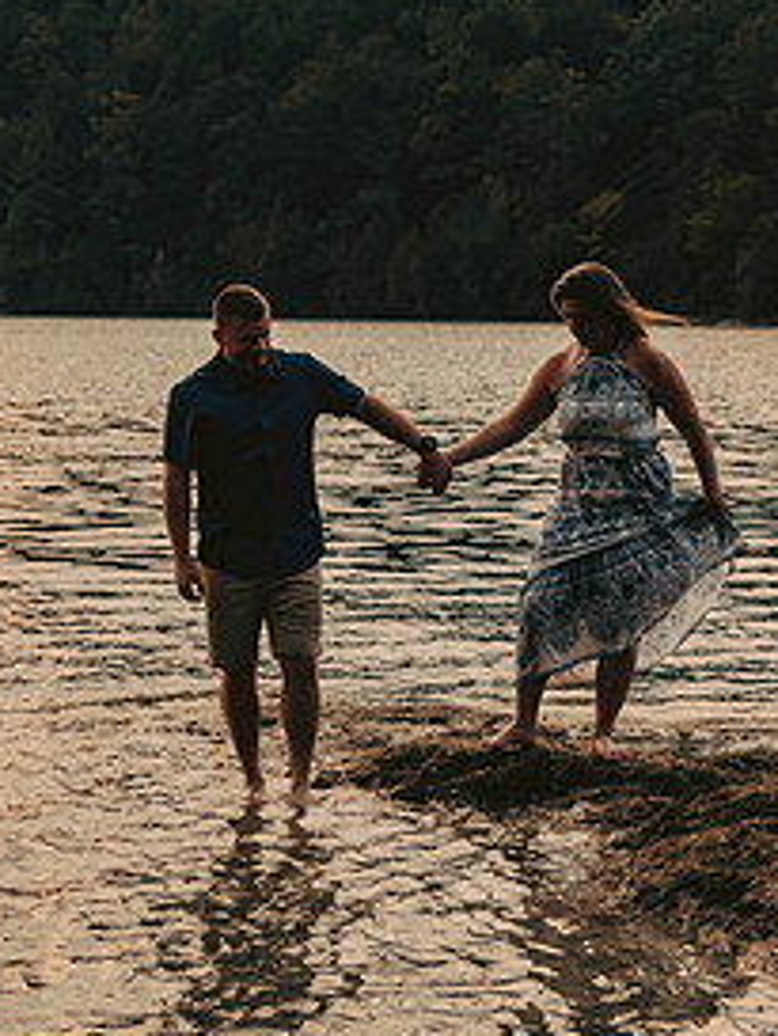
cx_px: 573
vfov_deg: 21.3
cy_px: 476
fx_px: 2755
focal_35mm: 92
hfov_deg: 16.0
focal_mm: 45
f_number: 2.8
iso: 2000
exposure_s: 1/2500
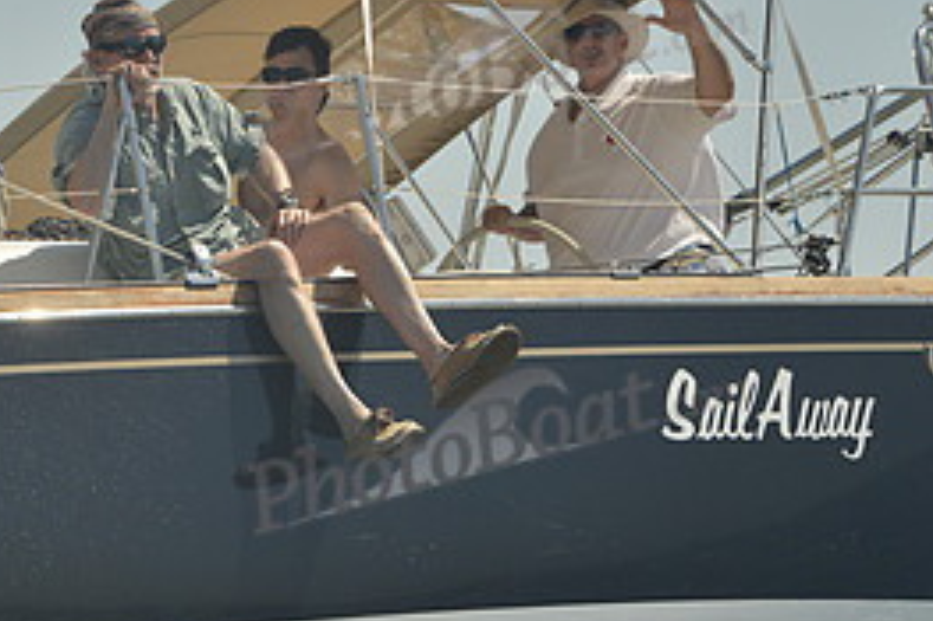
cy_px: 307
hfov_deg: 7.8
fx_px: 6863
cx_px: 67
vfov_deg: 5.2
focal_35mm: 265
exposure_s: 1/1000
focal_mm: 120
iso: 280
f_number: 8
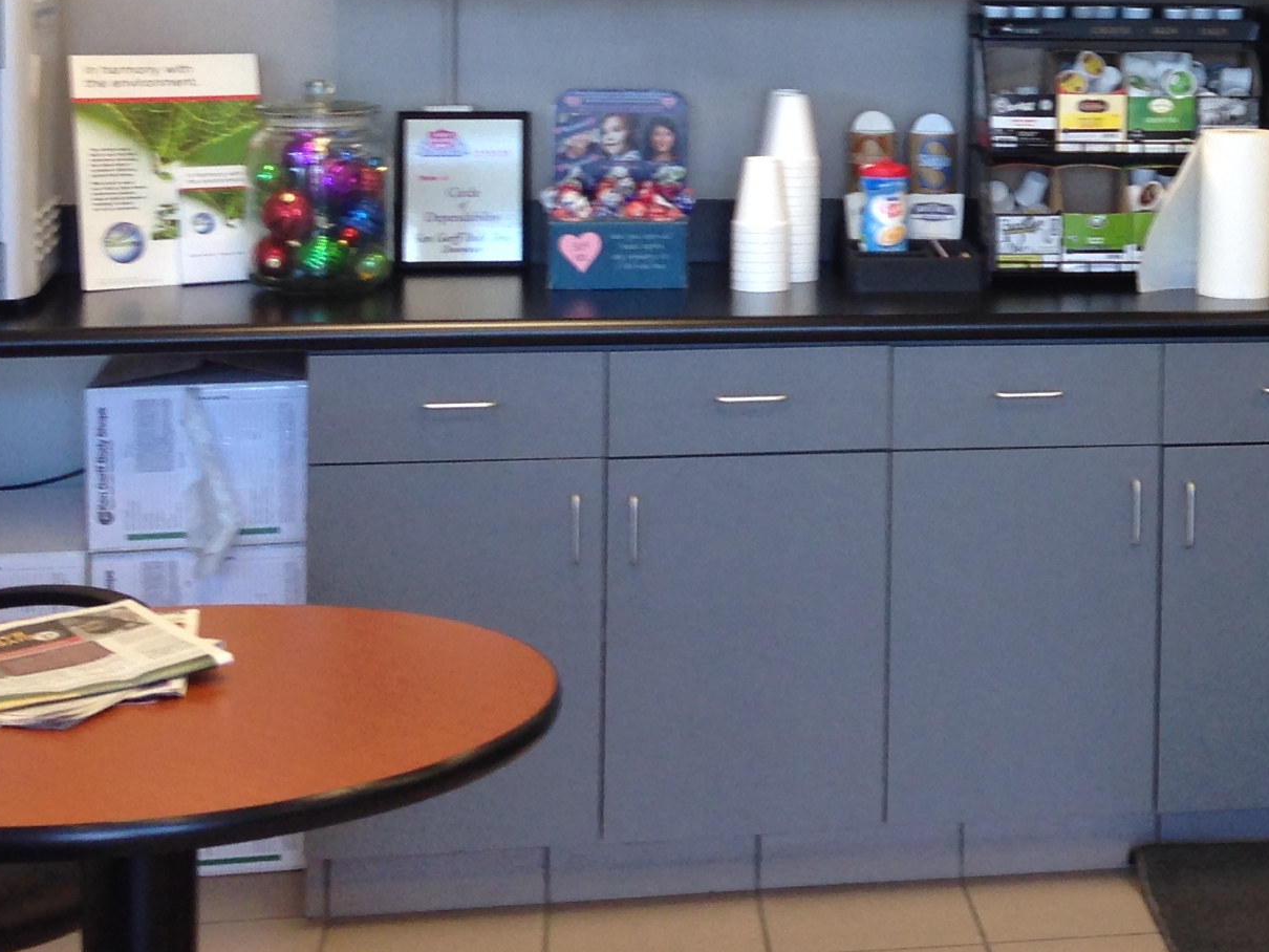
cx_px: 1313
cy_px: 80
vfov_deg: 16.4
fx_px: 3263
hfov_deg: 21.1
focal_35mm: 89
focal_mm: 4.12
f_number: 2.4
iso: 64
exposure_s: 1/20
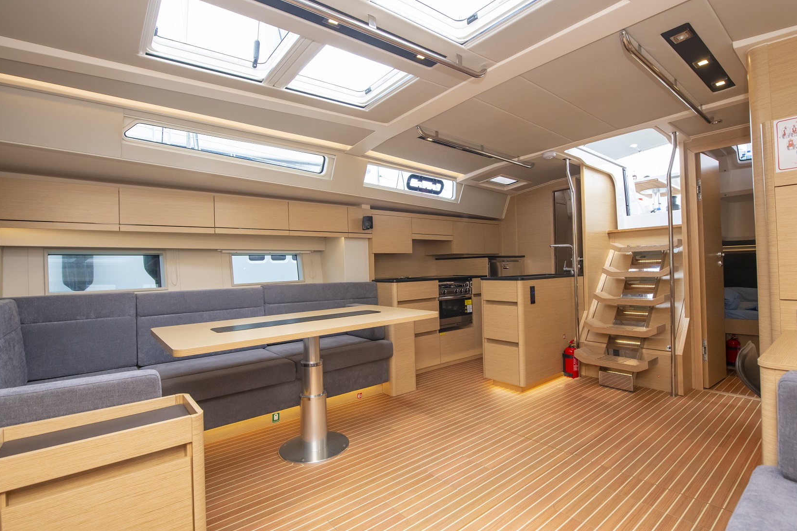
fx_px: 376
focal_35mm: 17
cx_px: 412
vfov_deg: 70.4
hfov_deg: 93.2
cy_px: 264
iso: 2000
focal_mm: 14
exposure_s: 1/400
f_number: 5.6
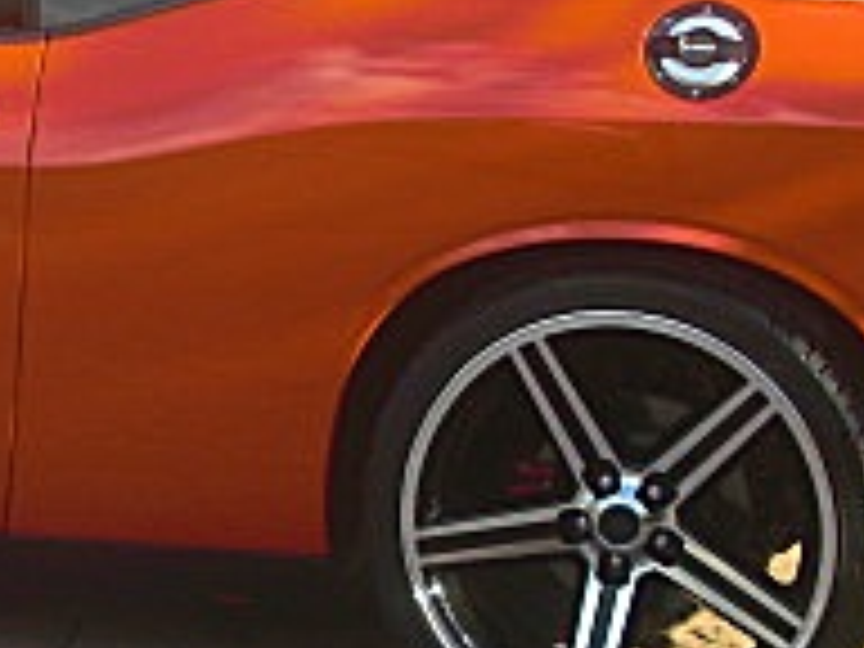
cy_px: 450
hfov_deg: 16.2
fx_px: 2995
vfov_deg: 12.3
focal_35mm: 120
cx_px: 117
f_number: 2.8
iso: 50
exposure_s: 1/200
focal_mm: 6.3
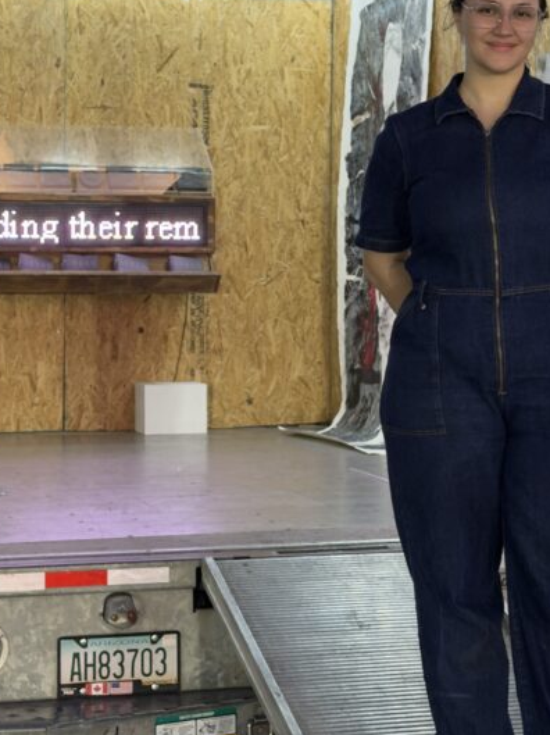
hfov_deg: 15.9
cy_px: 296
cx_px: 335
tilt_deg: -1.5
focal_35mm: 93
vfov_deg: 21.1
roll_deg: -0.1
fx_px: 1973
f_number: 1.78
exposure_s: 1/40
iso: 250
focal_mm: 6.76
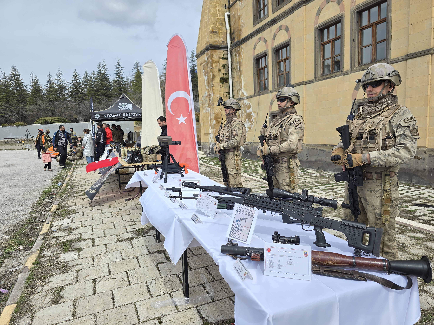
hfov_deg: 73.9
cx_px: 217
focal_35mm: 23
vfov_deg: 58.9
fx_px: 288
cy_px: 162
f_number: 1.7
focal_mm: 6.3
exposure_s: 1/864
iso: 12
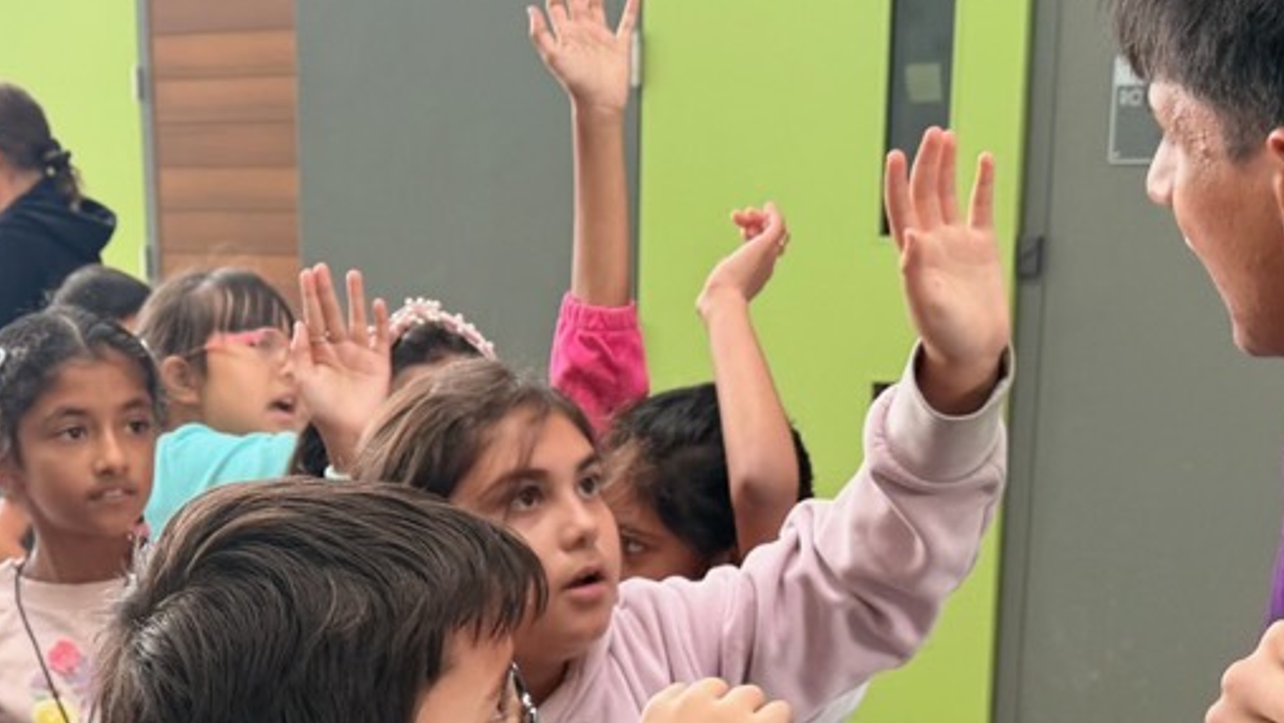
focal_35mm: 72
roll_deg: +0.1
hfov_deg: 28.9
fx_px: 2452
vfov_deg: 16.3
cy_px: 784
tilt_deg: -15.2
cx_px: 318
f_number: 1.78
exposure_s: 1/121
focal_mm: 6.76
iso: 80
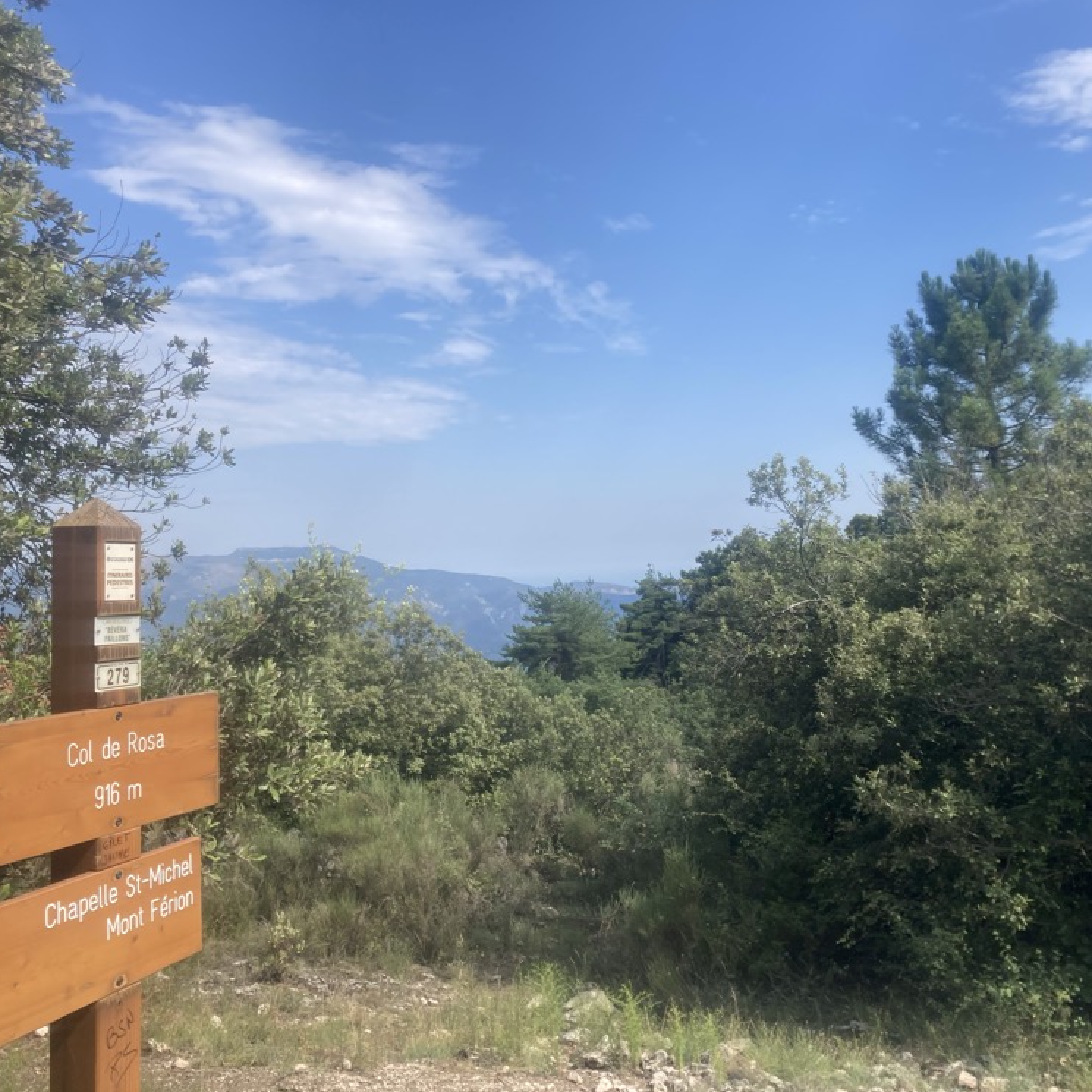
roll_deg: +1.7
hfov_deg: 48.4
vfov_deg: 48.4
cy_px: 558
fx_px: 1213
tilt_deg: +0.5
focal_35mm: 34
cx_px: 600
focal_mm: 3.99
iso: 20
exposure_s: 1/1600
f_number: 1.8
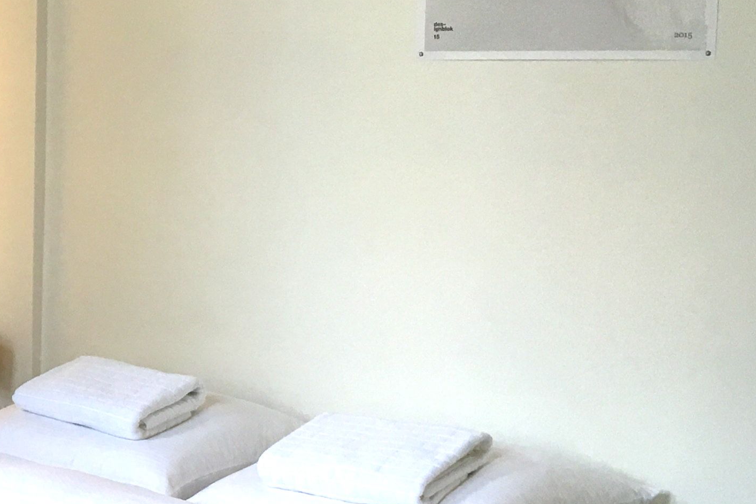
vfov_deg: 15.9
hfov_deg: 21.2
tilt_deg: -4.5
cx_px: -254
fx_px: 1806
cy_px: 223
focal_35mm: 86
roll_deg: -1.8
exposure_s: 1/33
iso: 25
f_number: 2.2
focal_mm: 4.15
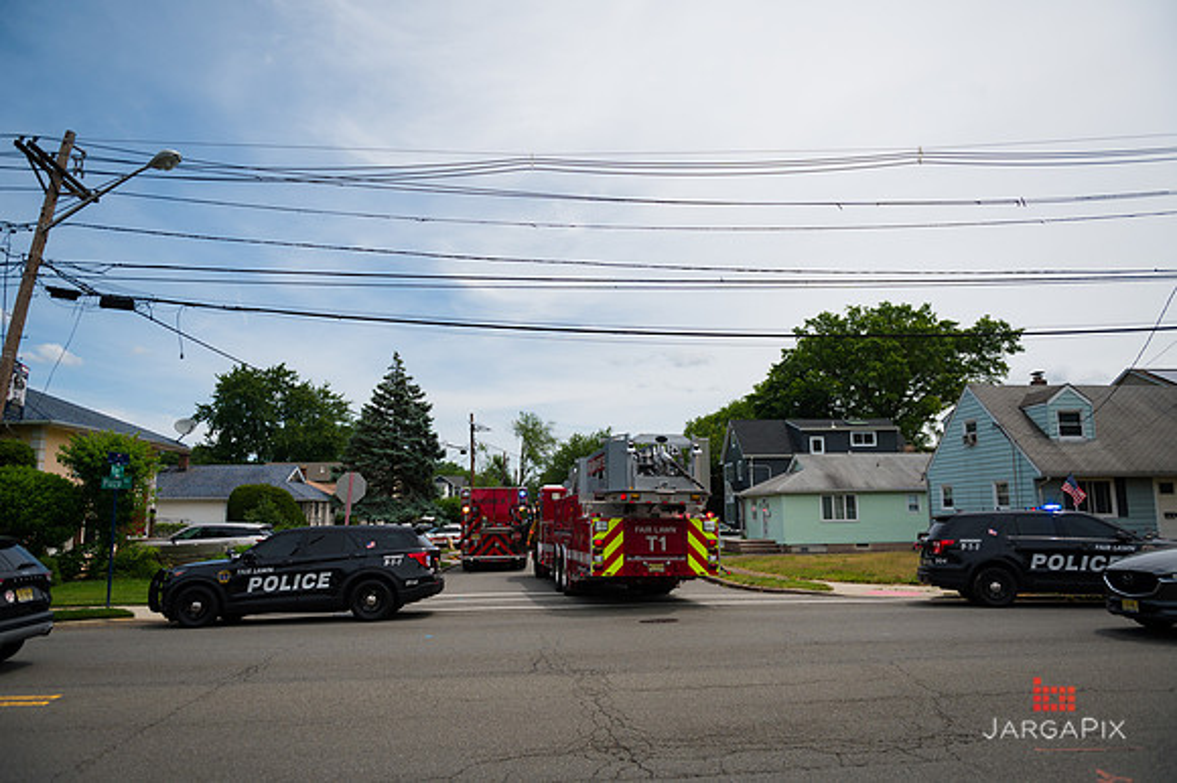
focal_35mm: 24
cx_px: 588
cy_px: 392
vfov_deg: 53.1
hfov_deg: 73.8
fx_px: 784
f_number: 3.2
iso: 200
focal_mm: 24
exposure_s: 1/8000
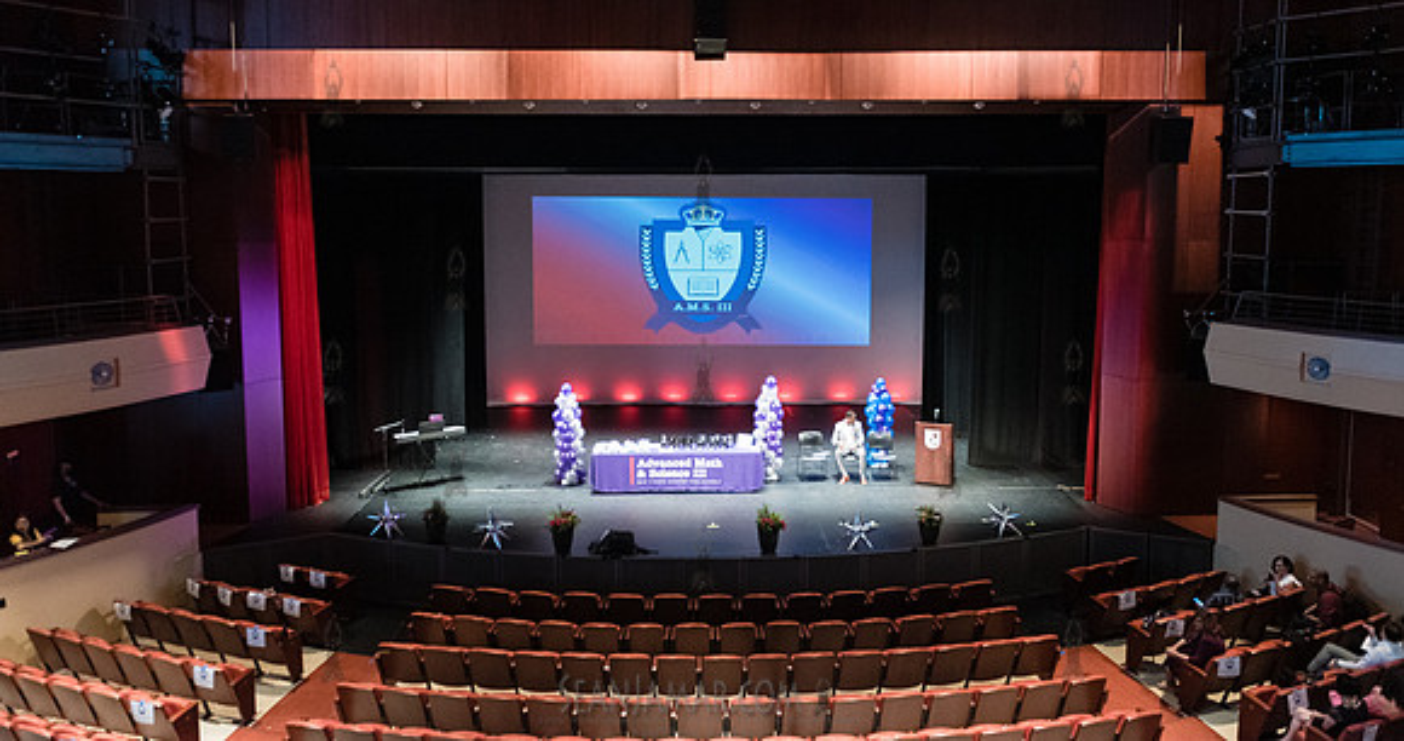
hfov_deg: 73.1
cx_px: 700
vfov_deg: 42.4
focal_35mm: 26
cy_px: 284
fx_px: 948
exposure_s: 1/200
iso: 4000
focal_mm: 24
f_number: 3.5
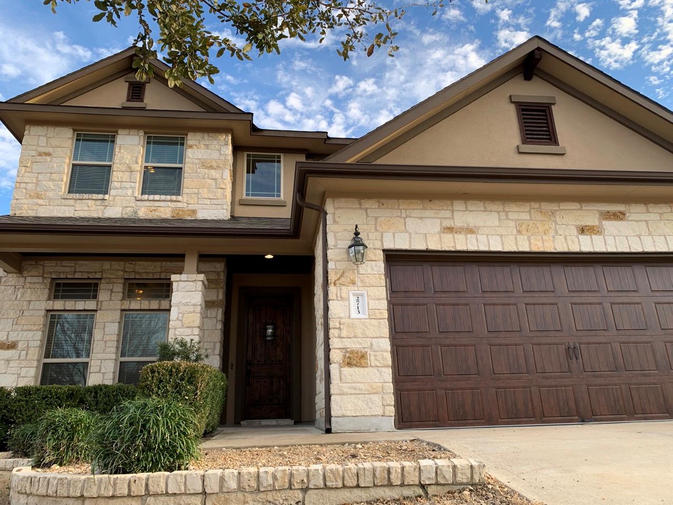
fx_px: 505
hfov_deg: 67.3
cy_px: 252
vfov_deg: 53.1
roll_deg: +1.5
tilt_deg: +19.4
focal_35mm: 26
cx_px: 336
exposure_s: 1/317
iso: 25
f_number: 1.8
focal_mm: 4.25
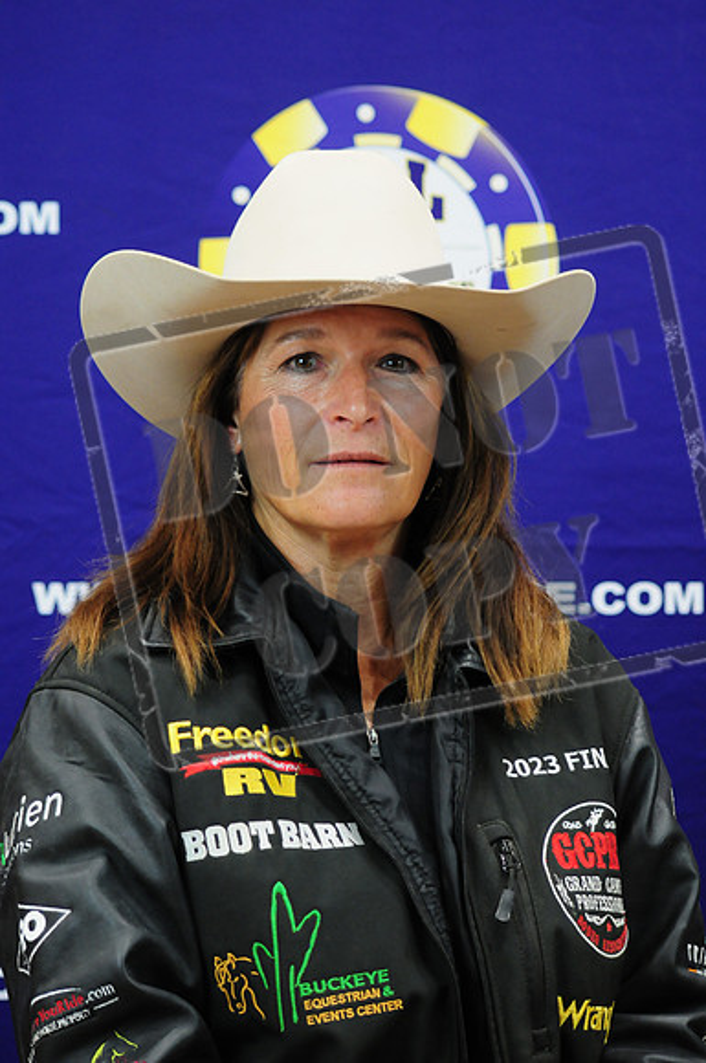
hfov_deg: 13.0
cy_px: 532
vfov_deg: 19.5
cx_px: 353
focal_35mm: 105
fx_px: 3098
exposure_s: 1/125
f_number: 4
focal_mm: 70
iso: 1250
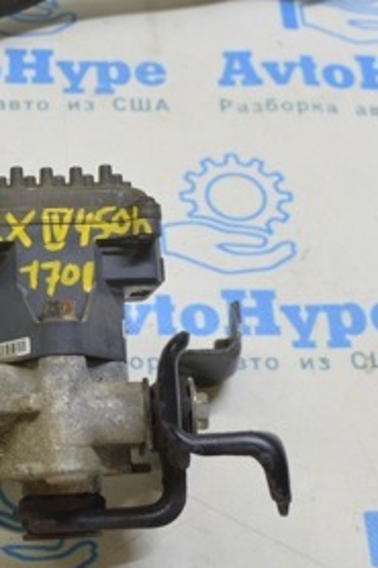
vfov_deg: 21.8
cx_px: 57
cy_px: 201
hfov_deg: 14.6
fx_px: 1469
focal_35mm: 93
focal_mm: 27
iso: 400
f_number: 5.6
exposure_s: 1/25
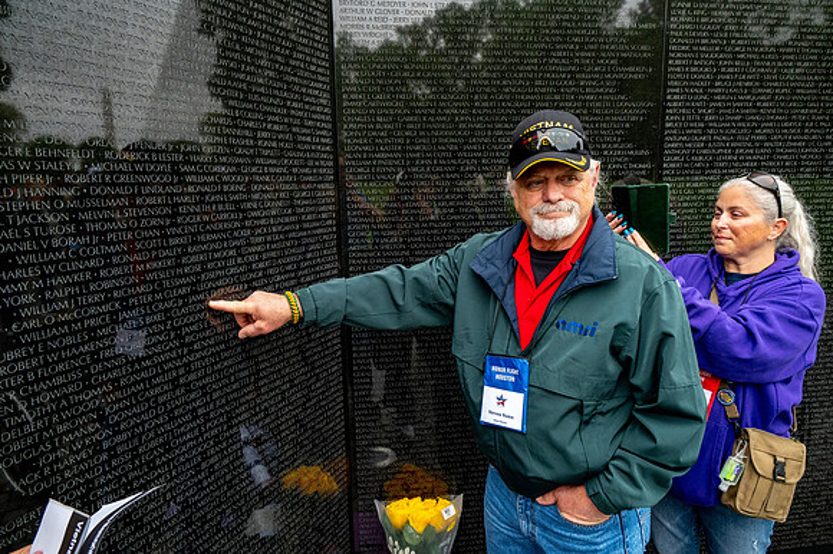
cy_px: 277
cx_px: 416
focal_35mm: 24
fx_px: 555
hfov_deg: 73.8
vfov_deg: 53.1
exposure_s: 1/640
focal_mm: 24
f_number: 8
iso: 2800
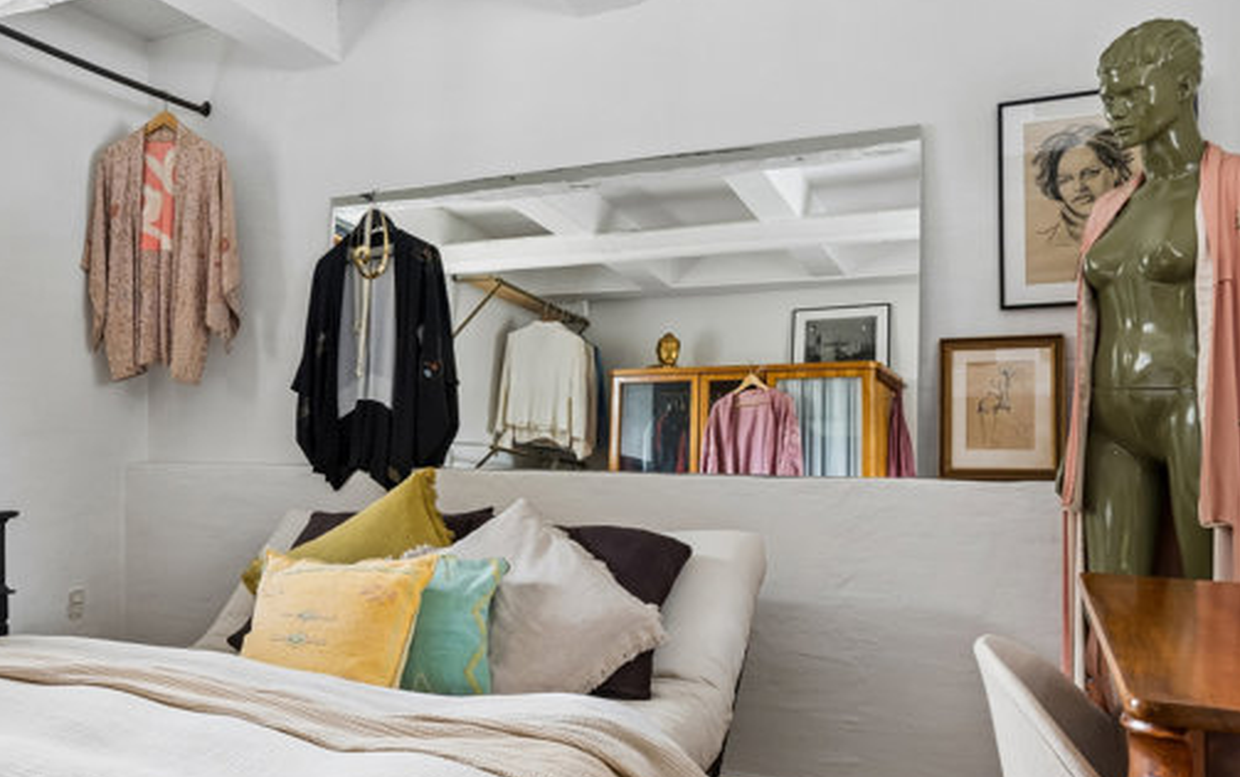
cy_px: 423
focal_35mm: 34
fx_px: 1150
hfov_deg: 55.4
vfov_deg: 37.3
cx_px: 404
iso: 200
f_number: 8
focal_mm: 14
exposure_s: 1
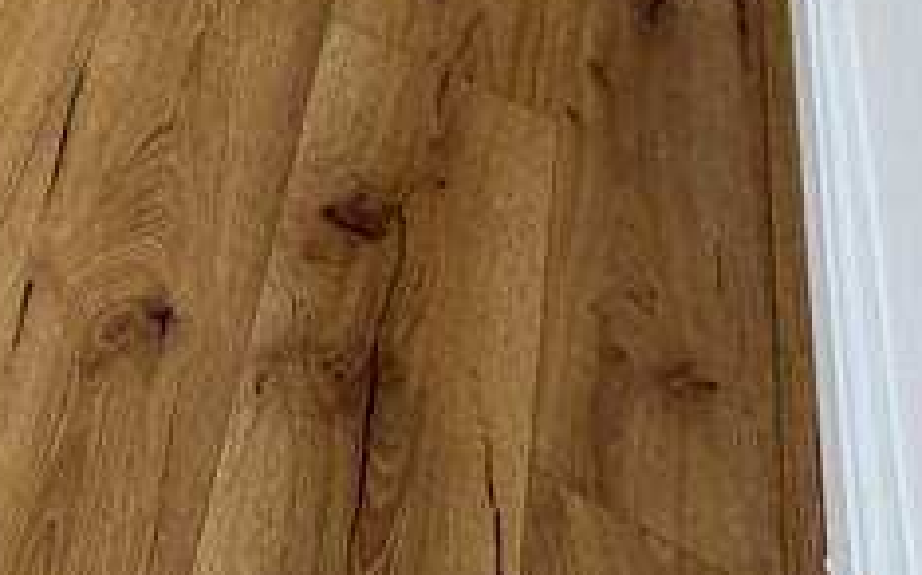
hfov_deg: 22.5
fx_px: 1633
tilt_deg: -21.3
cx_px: -626
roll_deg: -0.8
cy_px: -815
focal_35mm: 65
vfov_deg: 13.9
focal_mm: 2.22
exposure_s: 1/121
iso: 250
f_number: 2.2
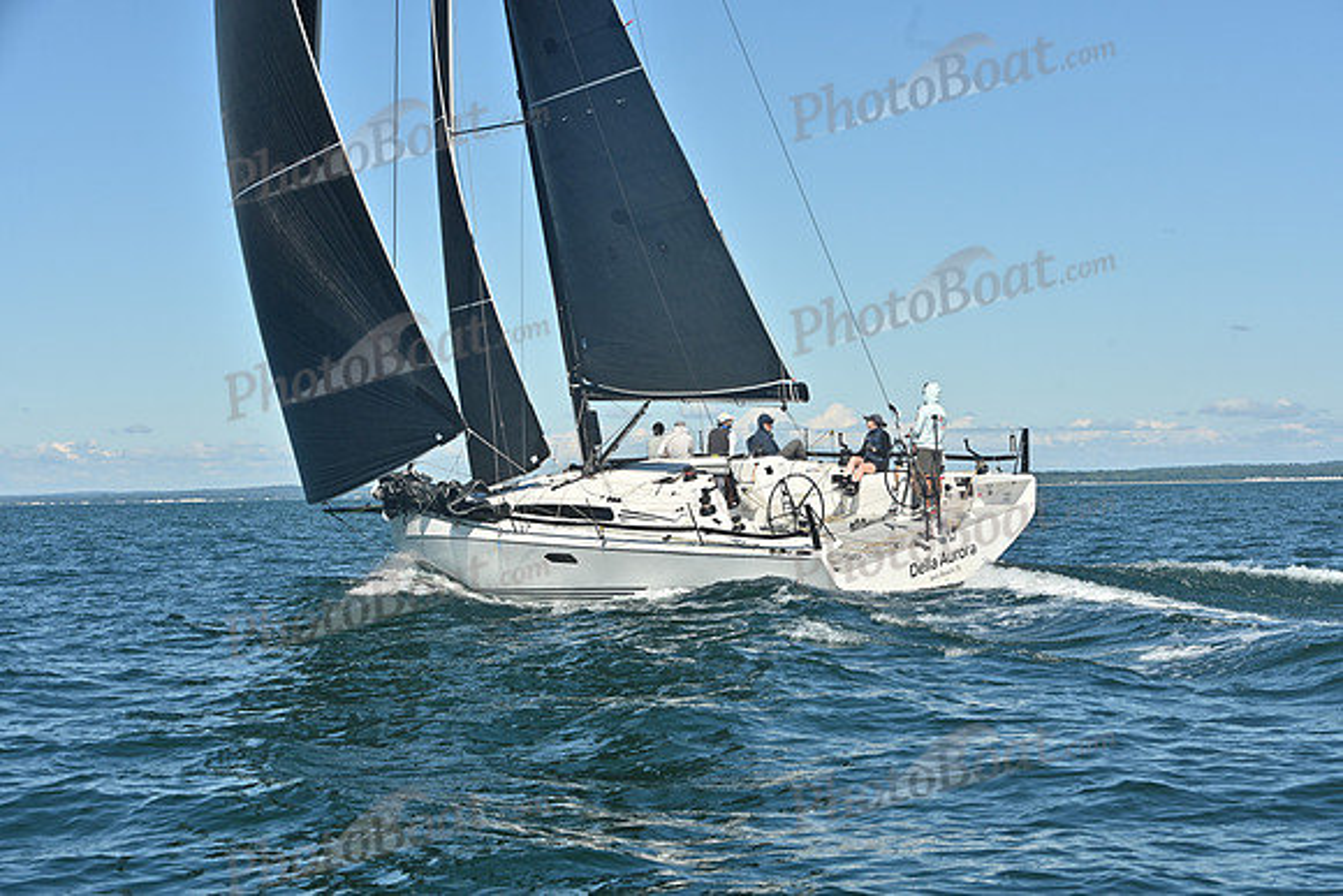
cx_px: 672
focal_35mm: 70
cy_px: 448
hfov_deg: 28.8
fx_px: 2612
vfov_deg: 19.5
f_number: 9
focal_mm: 70
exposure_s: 1/1000
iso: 250
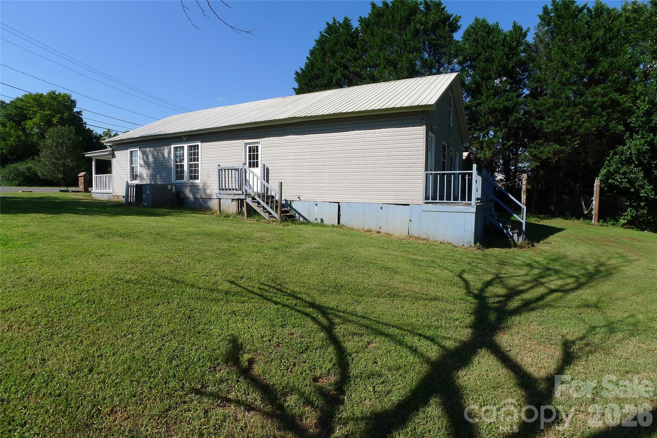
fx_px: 438
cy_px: 219
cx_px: 328
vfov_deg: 53.1
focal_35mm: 24
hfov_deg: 73.7
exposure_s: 1/640
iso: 80
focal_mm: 5.1
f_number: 4
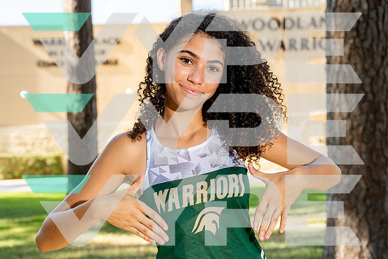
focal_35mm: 65
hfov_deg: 31.0
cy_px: 129
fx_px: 700
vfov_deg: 20.9
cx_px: 191
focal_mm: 59
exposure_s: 1/250
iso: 160
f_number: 5
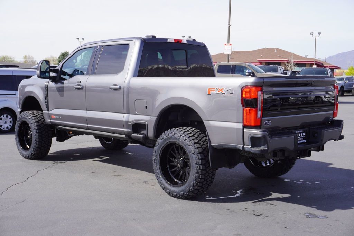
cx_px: 177
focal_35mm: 48
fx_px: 472
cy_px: 118
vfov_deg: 28.1
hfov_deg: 41.1
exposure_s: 1/125
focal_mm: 32
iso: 100
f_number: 10
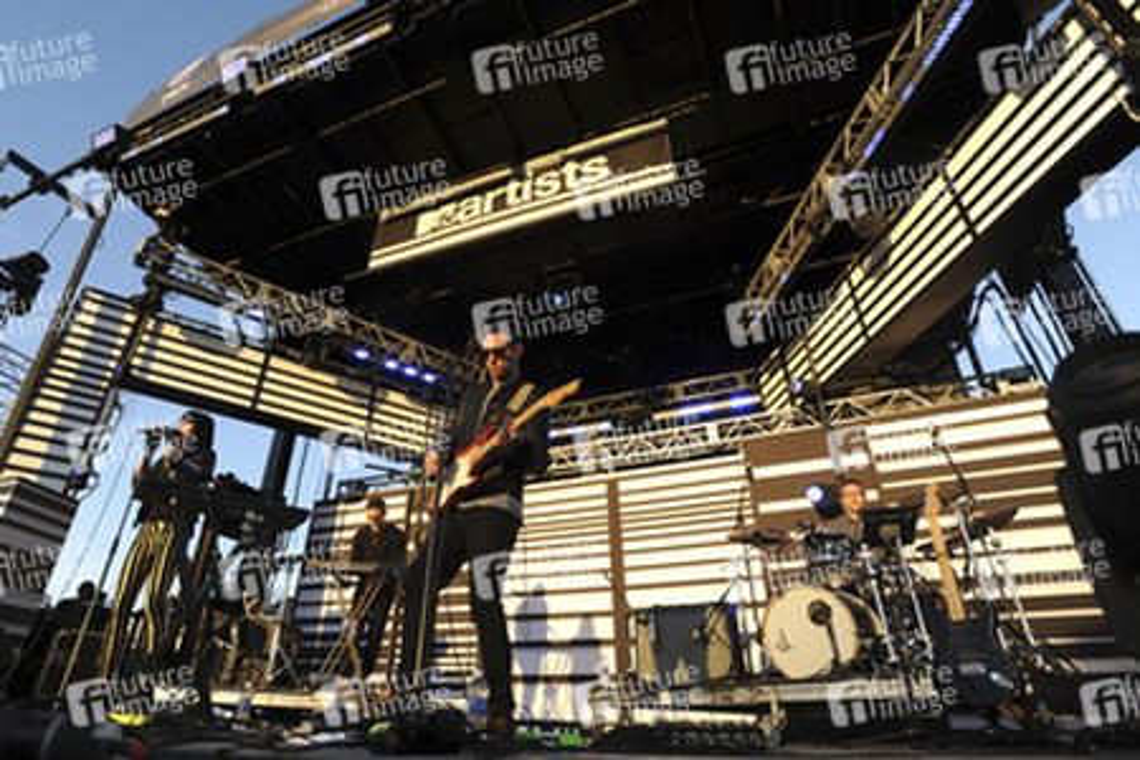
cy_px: 380
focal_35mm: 17
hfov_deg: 93.3
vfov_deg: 70.4
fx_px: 538
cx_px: 570
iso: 200
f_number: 4
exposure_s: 1/500
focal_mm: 17
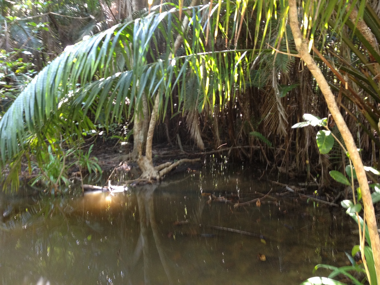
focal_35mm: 35
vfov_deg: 40.7
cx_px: 190
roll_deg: +2.2
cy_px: 142
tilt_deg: -8.0
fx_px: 384
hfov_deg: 52.6
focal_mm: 4.28
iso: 125
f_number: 2.4
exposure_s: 1/20
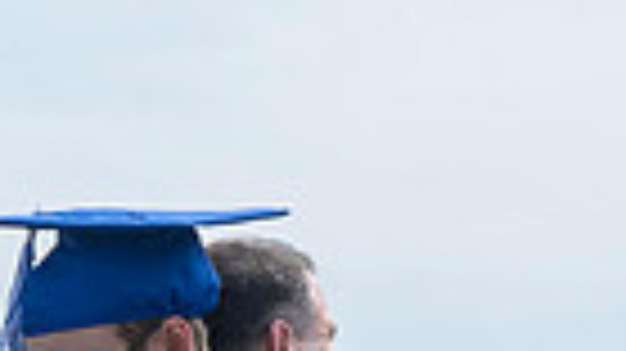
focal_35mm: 564
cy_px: 539
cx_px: -559
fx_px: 9356
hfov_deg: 3.8
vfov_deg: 2.1
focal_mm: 70
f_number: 13
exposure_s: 1/250
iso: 200
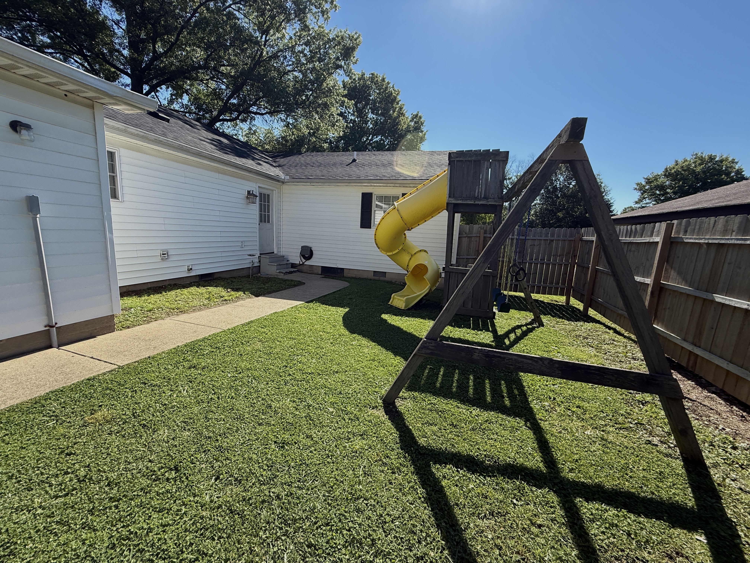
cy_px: 282
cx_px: 375
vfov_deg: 85.7
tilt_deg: -10.0
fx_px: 303
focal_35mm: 14
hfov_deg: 102.1
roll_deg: -1.8
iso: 64
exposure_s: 1/1464
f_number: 2.2
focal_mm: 2.22
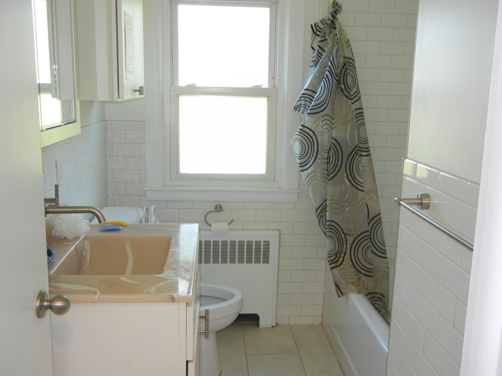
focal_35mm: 34
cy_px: 188
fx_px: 493
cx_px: 251
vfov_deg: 41.8
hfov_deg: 54.0
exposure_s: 1/30
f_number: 3.6
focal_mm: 6.2
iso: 200
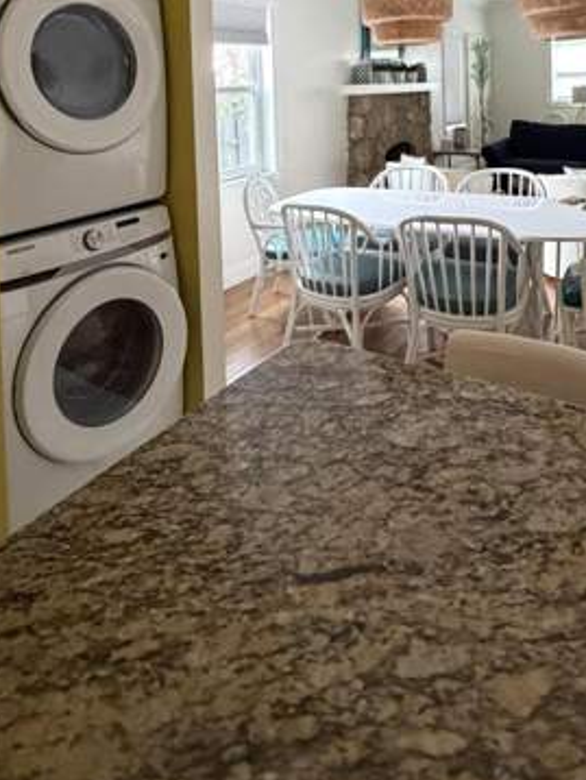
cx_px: 331
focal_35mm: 25
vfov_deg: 60.5
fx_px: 564
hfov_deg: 54.8
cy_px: 102
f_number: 2.2
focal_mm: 2.22
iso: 640
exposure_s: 1/60
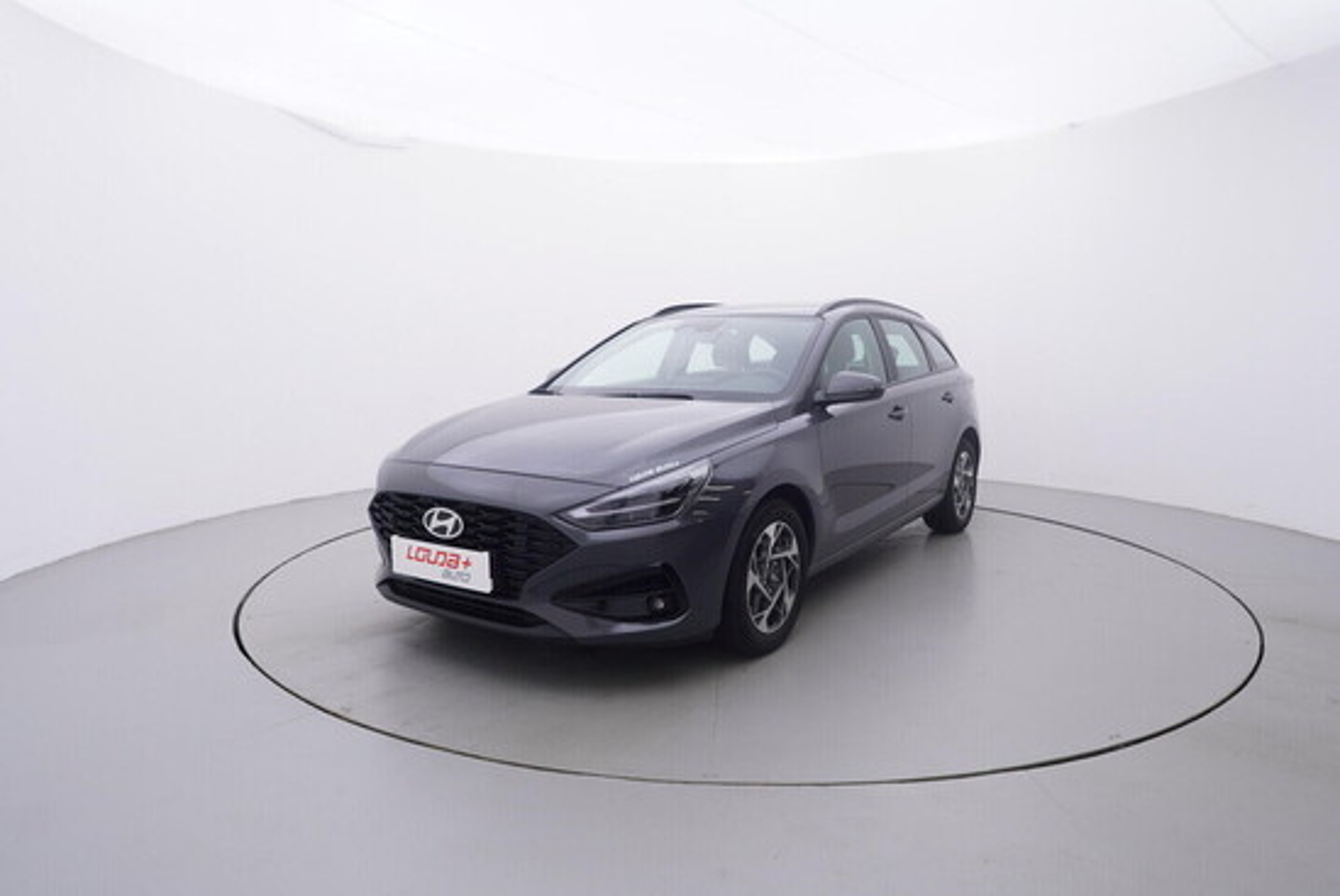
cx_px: 670
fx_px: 838
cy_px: 448
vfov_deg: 56.2
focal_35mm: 22
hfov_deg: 77.3
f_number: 5
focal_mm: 15
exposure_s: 1/80
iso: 200
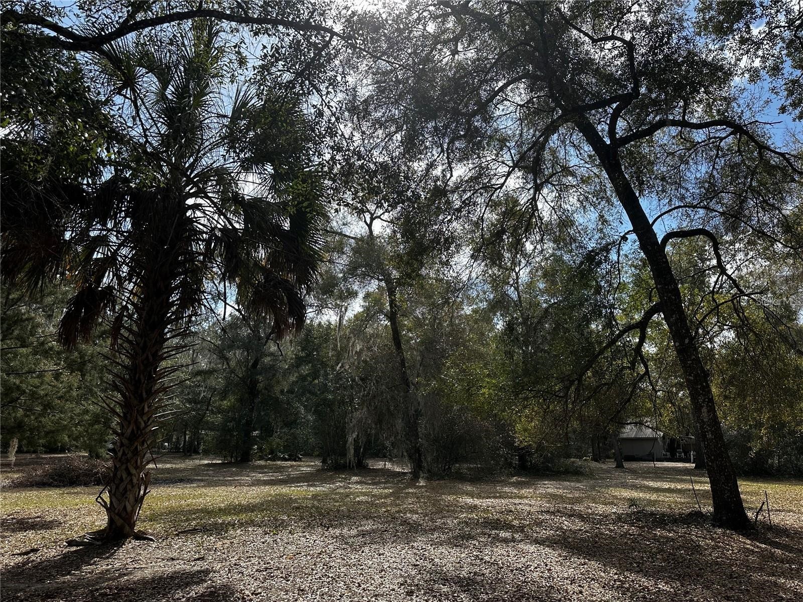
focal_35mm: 24
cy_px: 301
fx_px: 557
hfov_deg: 71.6
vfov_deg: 56.8
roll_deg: -1.7
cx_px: 402
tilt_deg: +17.5
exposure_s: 1/2252
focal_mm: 6.86
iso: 80
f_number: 1.78
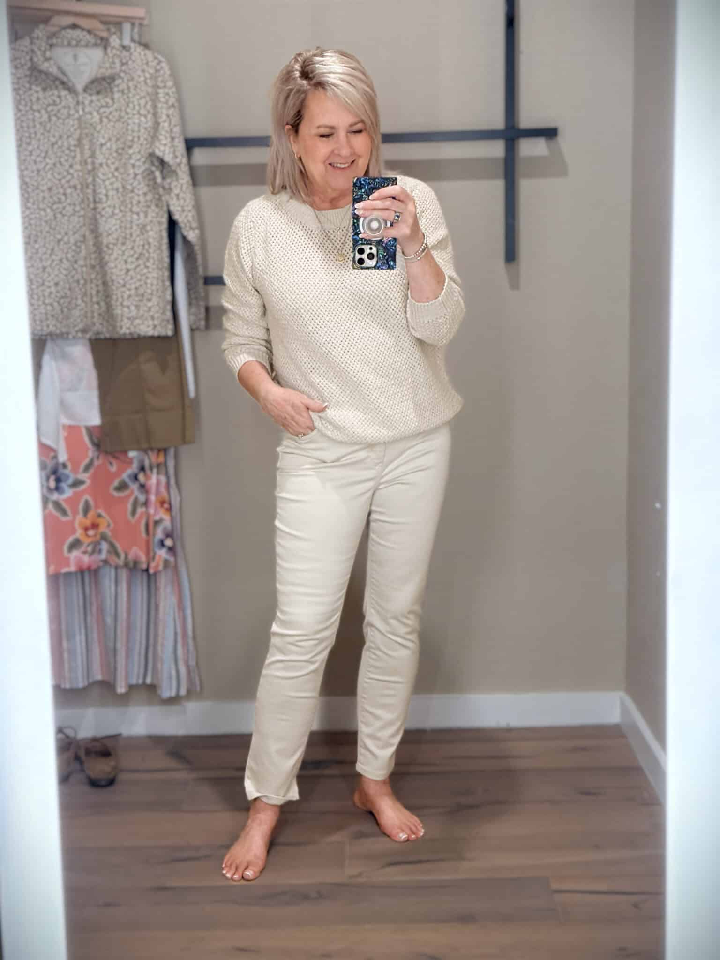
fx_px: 1331
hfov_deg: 30.3
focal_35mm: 48
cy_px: 480
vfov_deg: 39.7
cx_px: 360
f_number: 1.78
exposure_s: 1/74
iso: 160
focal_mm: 6.76
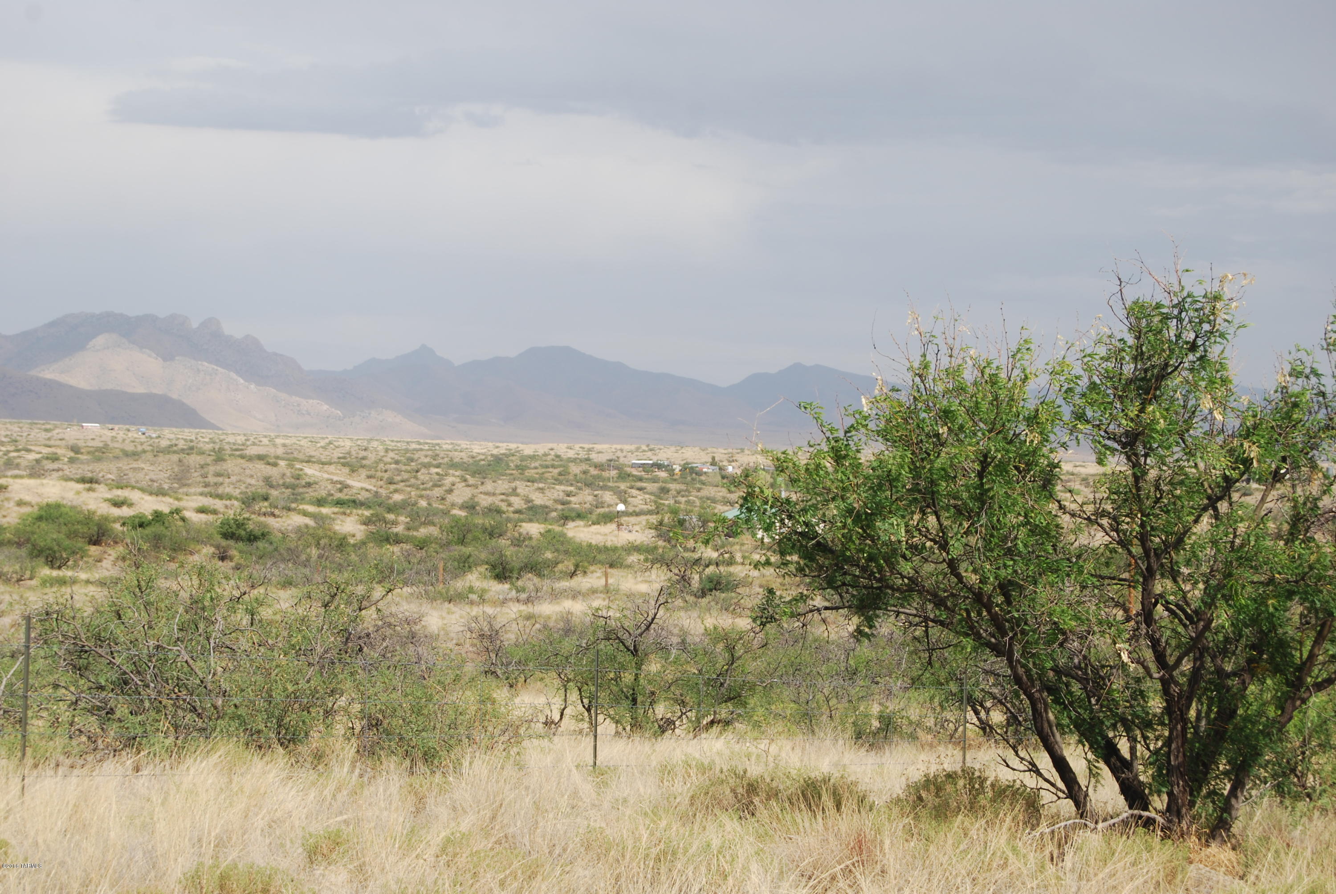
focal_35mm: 72
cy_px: 447
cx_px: 668
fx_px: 2675
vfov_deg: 19.0
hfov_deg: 28.0
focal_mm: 48
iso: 100
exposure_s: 1/250
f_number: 8
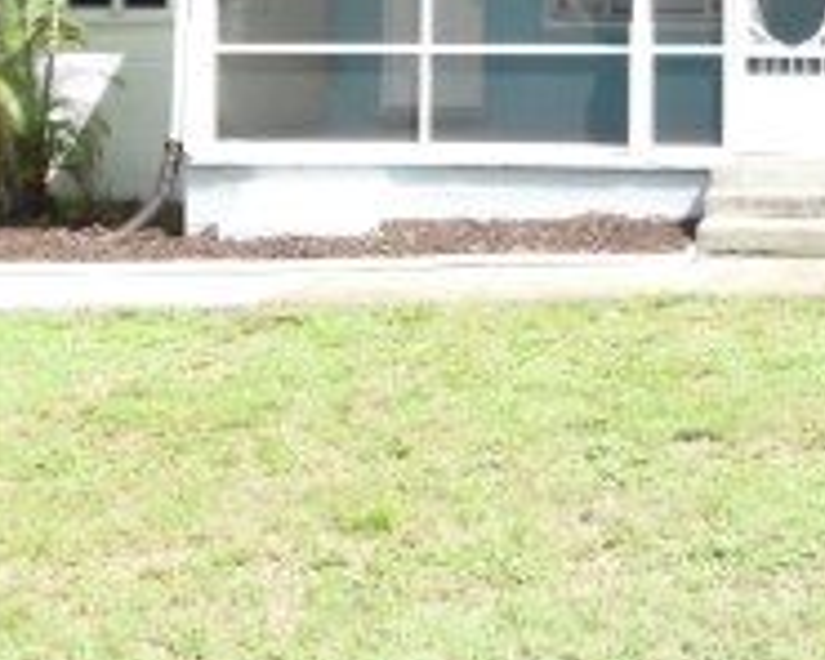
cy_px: -58
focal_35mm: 63
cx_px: 838
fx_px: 1536
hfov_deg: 28.1
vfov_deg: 22.9
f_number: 8
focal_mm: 11.5
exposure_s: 1/250
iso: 200
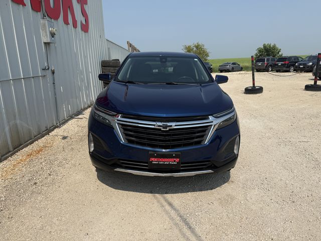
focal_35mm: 24
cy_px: 120
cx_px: 160
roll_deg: +2.3
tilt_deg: -12.4
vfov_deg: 56.8
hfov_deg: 71.6
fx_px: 223
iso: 80
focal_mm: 6.76
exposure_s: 1/8130
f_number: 1.78
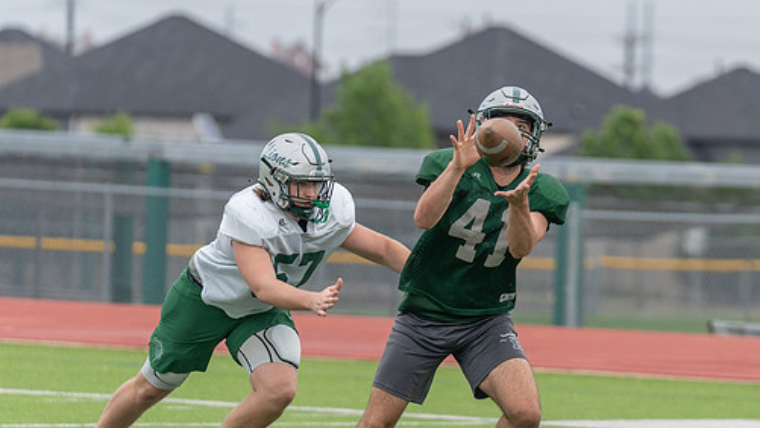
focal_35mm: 363
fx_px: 7316
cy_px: 211
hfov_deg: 5.9
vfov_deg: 3.3
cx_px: 490
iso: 250
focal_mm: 200
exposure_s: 1/1250
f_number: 3.5
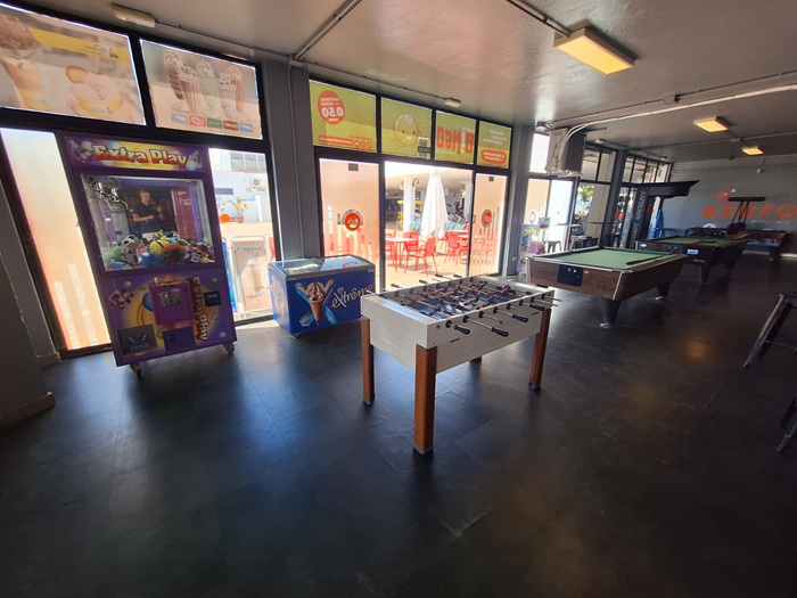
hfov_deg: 106.2
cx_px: 398
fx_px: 299
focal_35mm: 13
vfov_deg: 89.9
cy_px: 299
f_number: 2.2
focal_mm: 1.74
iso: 40
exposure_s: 1/197
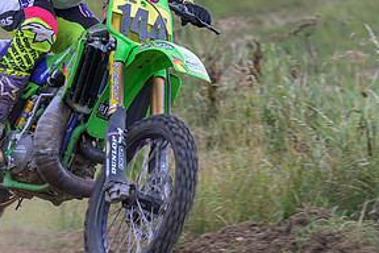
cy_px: 36
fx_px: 4263
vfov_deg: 3.4
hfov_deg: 5.1
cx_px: 58
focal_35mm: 405
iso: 64
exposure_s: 1/400
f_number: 4
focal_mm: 120
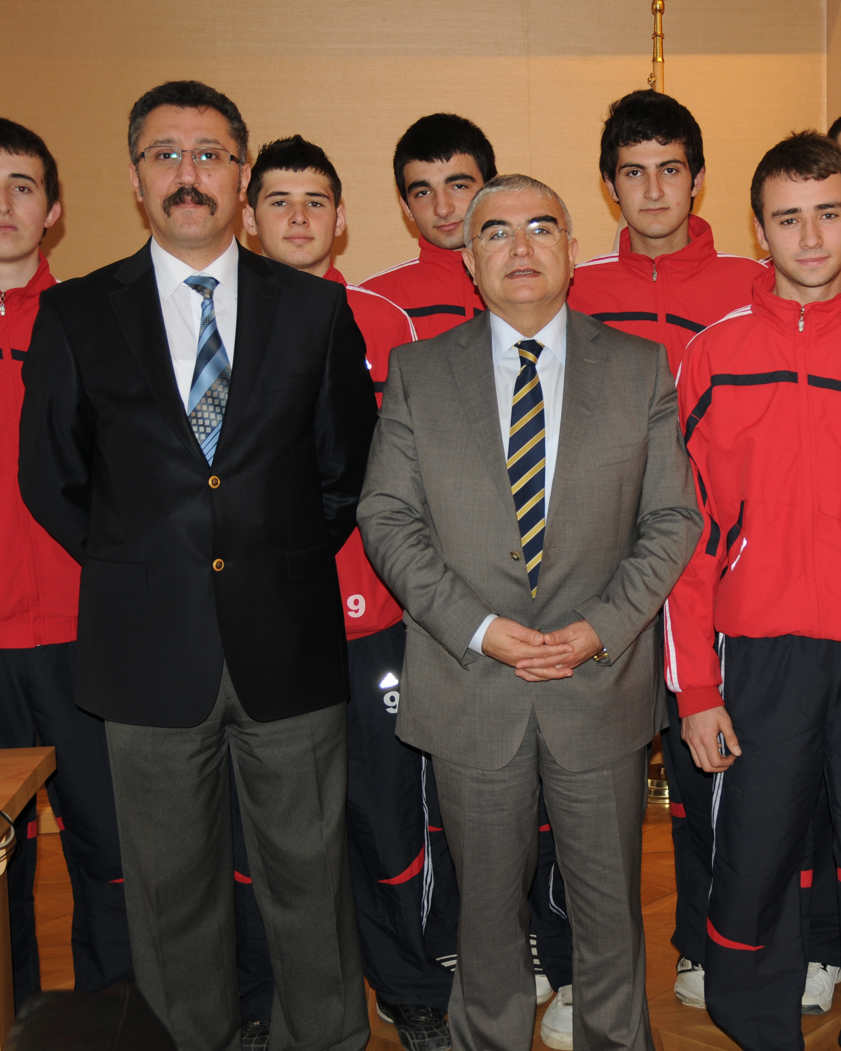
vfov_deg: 33.6
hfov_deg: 26.7
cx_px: 659
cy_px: 520
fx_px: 1742
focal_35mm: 56
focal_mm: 26
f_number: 3.8
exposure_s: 1/60
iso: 200
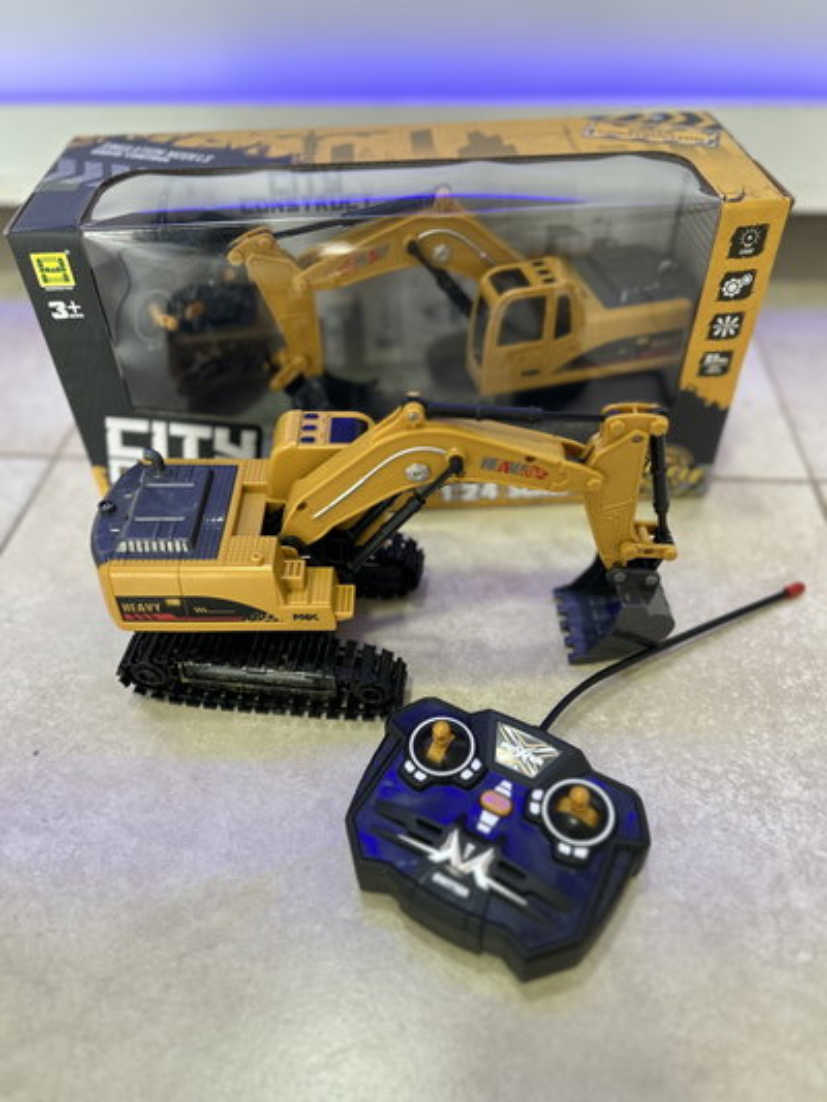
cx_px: 414
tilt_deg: -43.9
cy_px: 551
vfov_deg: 67.3
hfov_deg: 53.1
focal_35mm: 26
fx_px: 828
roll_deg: +1.3
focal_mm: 5.7
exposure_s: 1/99
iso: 125
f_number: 1.5
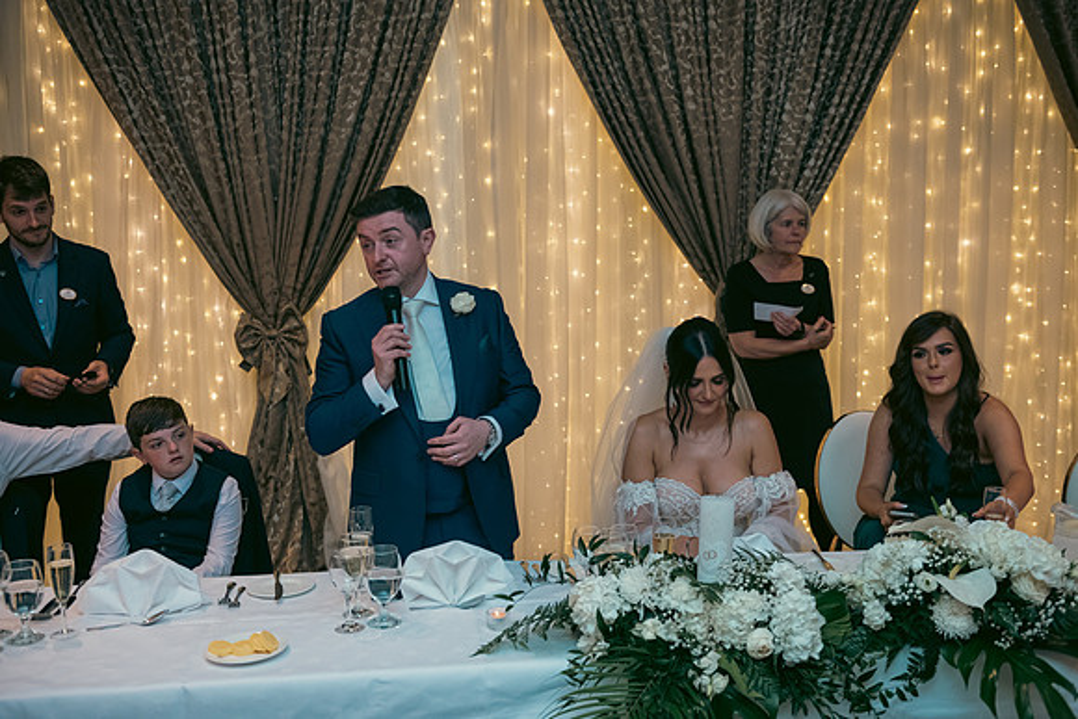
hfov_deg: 48.4
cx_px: 539
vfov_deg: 33.4
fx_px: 1198
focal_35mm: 40
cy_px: 360
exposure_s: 1/160
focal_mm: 40
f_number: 3.5
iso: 800
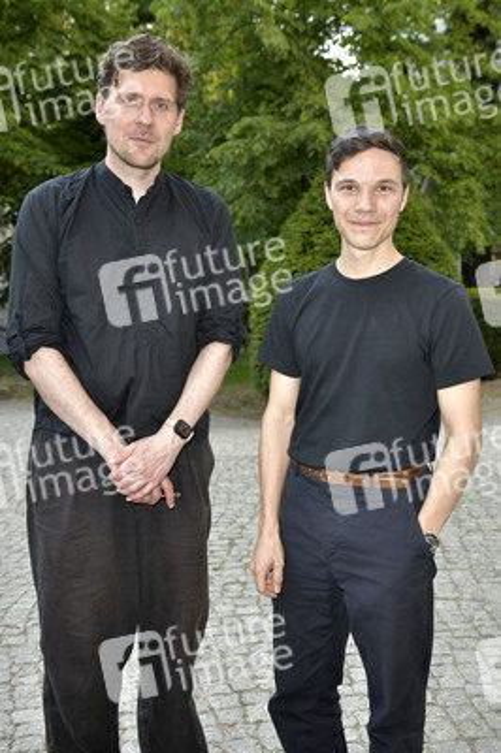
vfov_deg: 48.5
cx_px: 250
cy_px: 376
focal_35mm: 40
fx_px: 836
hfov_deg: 33.3
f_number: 5.6
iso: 640
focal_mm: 40
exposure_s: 1/250
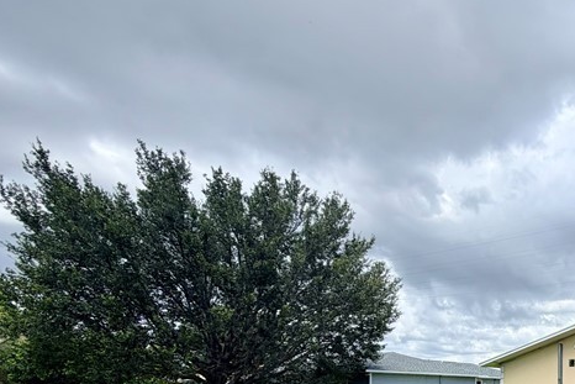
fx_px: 511
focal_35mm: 32
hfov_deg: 46.5
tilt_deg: +0.2
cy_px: 389
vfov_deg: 36.7
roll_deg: +0.0
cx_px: 605
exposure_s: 1/770
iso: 20
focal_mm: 2.22
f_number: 2.2
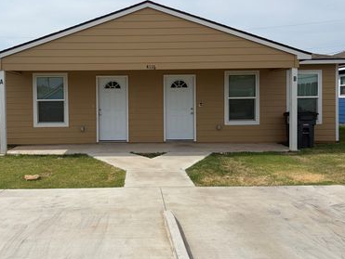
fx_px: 349
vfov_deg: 40.7
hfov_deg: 52.2
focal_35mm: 35
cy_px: 110
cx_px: 135
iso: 50
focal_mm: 5.96
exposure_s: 1/5814
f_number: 1.6
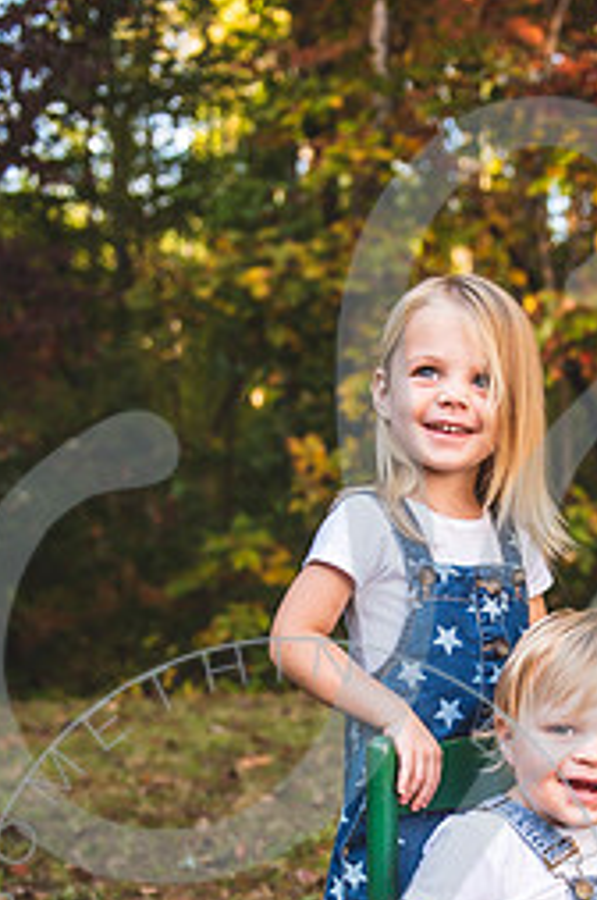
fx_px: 1422
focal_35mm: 57
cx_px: 455
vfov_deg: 34.2
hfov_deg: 23.5
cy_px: 697
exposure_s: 1/200
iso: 100
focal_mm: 32
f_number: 2.8
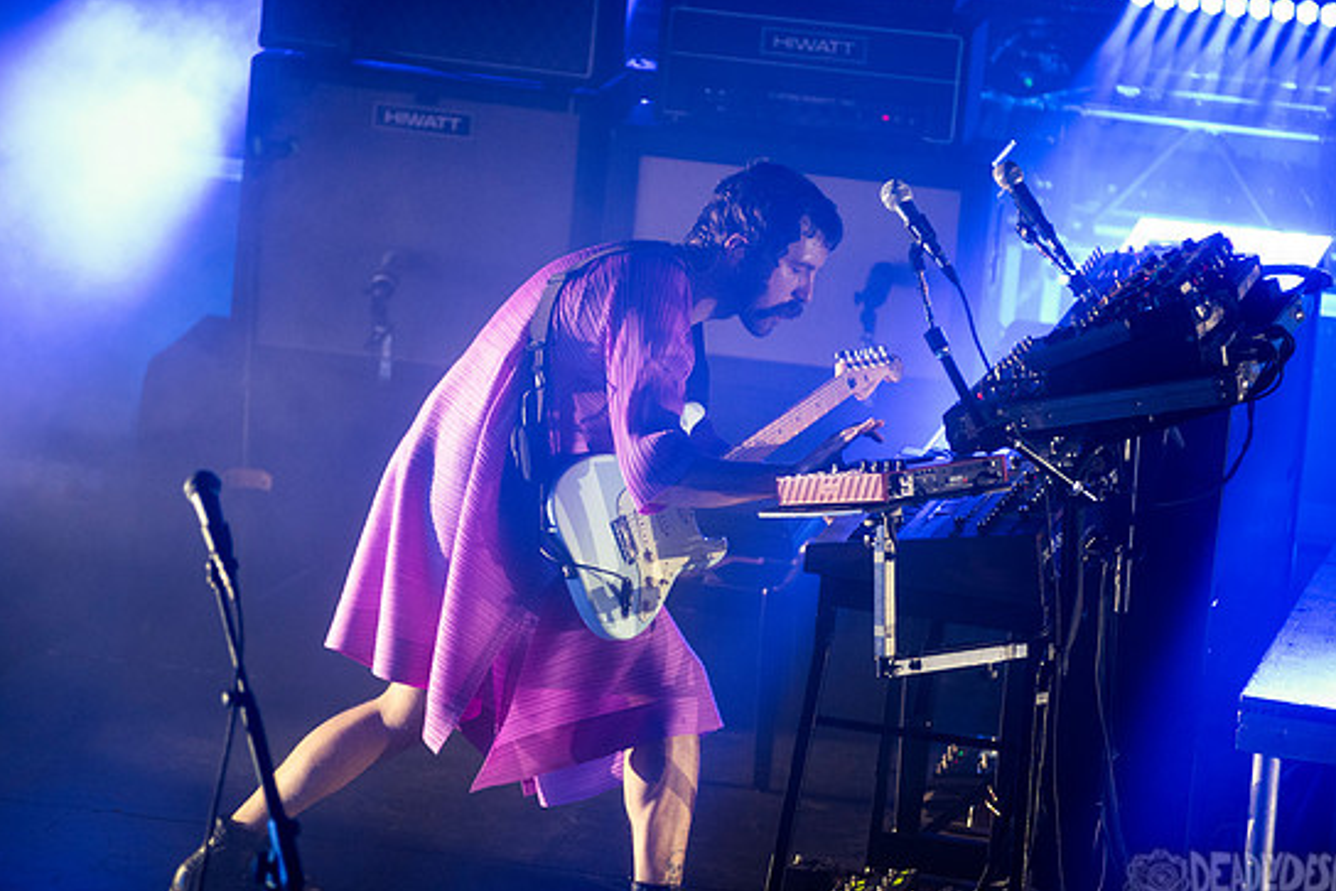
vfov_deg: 5.6
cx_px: 702
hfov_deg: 8.4
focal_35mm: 245
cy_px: 391
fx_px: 9094
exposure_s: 1/320
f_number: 3.2
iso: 2500
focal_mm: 200
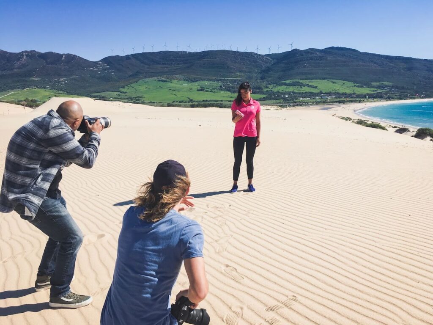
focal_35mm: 29
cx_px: 216
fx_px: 363
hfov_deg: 61.7
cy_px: 162
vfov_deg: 48.2
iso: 25
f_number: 2.2
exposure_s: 1/2331
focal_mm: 4.15
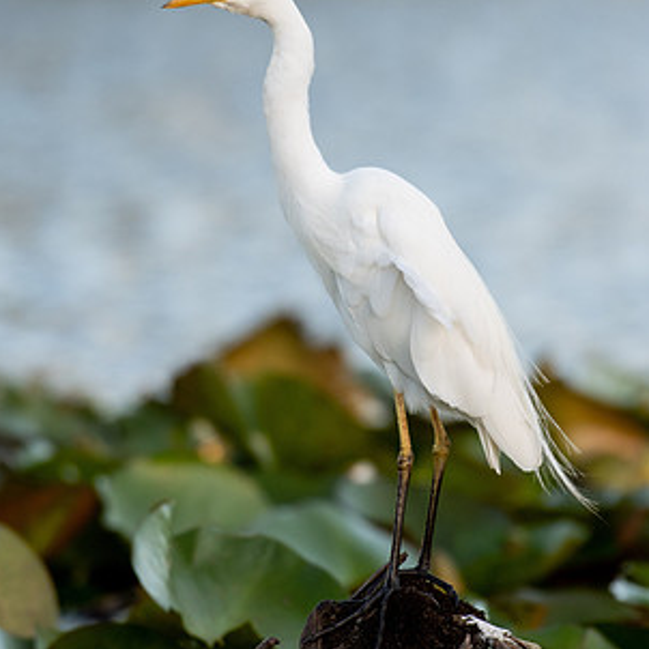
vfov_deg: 2.0
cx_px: 339
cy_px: 244
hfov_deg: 2.0
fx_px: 18412
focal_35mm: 868
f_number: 5.6
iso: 200
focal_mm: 410
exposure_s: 1/500
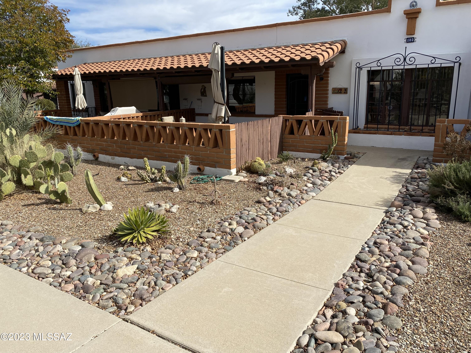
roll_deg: +3.0
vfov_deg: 53.1
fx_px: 354
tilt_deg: -12.7
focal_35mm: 26
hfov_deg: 67.3
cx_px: 236
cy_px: 176
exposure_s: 1/3040
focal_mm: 4.25
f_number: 1.8
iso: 32
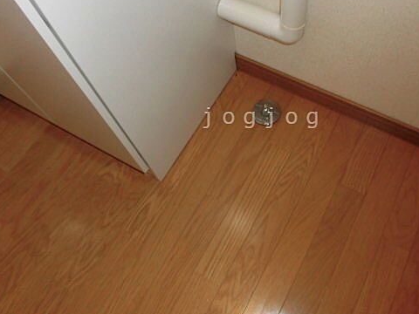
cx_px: 263
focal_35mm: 32
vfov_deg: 43.8
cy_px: 118
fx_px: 387
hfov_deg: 56.1
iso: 100
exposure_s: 1/30
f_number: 3.1
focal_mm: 4.3
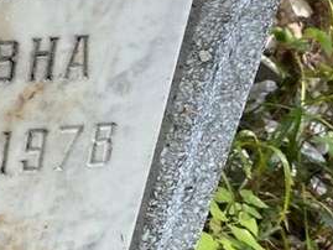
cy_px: 62
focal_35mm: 99
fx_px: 953
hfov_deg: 18.7
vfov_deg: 14.9
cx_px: -76
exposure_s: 1/122
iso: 32
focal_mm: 4.25
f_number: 1.8
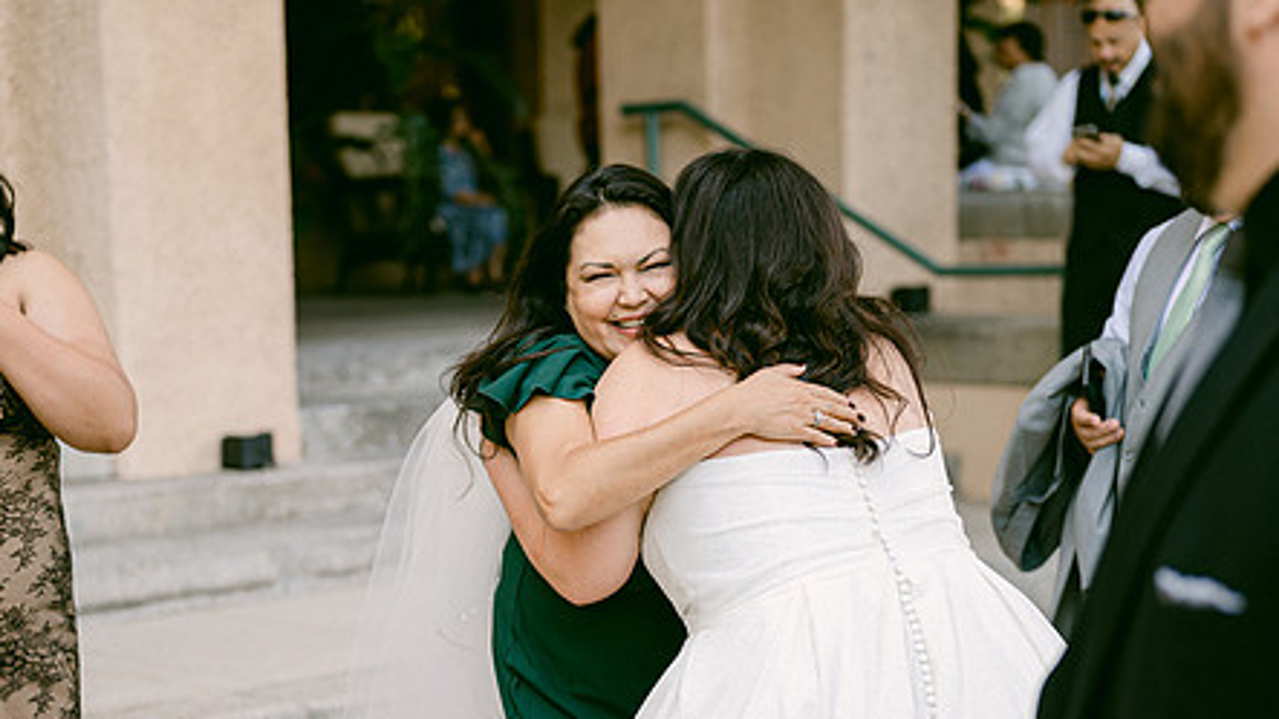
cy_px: 534
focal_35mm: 70
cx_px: 609
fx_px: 2374
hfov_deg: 30.2
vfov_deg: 17.1
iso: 100
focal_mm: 50
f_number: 2
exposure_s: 1/160
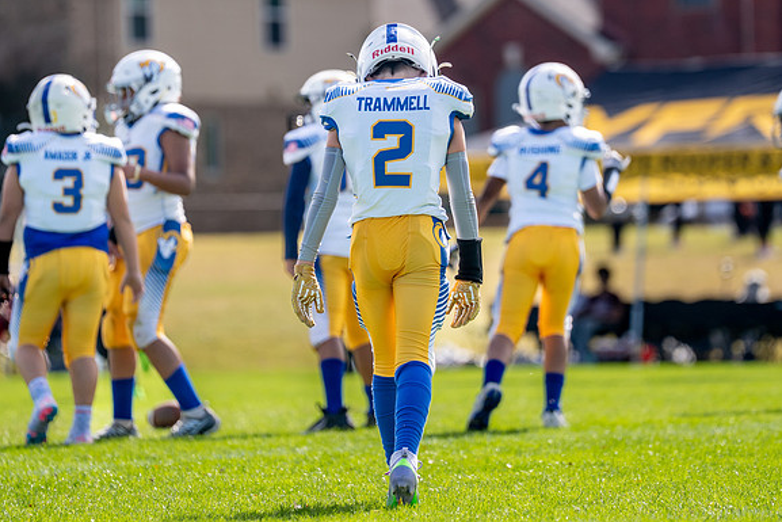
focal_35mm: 322
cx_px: 419
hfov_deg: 6.4
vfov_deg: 4.3
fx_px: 6996
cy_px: 151
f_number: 2.8
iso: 125
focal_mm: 200
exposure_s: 1/2500
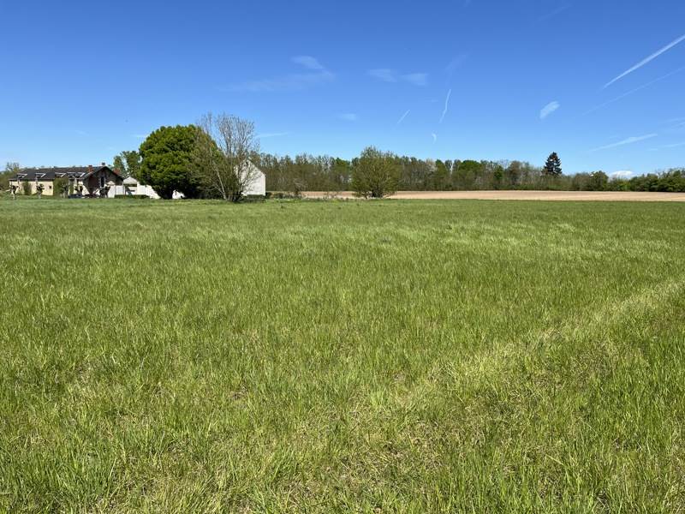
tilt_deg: -7.3
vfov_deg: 53.1
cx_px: 342
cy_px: 257
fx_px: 515
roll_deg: +0.0
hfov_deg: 67.3
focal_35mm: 26
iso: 50
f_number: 1.6
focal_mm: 5.1
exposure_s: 1/4149
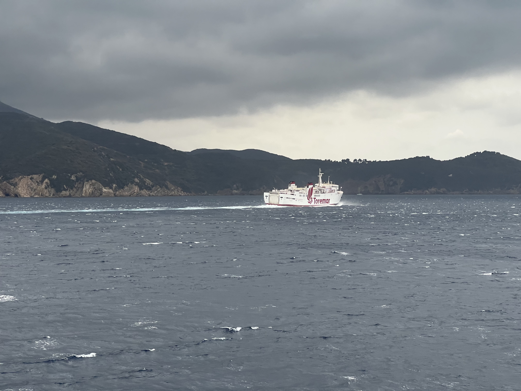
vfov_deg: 19.1
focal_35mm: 77
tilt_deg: -0.1
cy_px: 196
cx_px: 260
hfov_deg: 25.3
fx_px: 1159
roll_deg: +0.4
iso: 100
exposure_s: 1/122
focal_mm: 9
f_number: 2.8
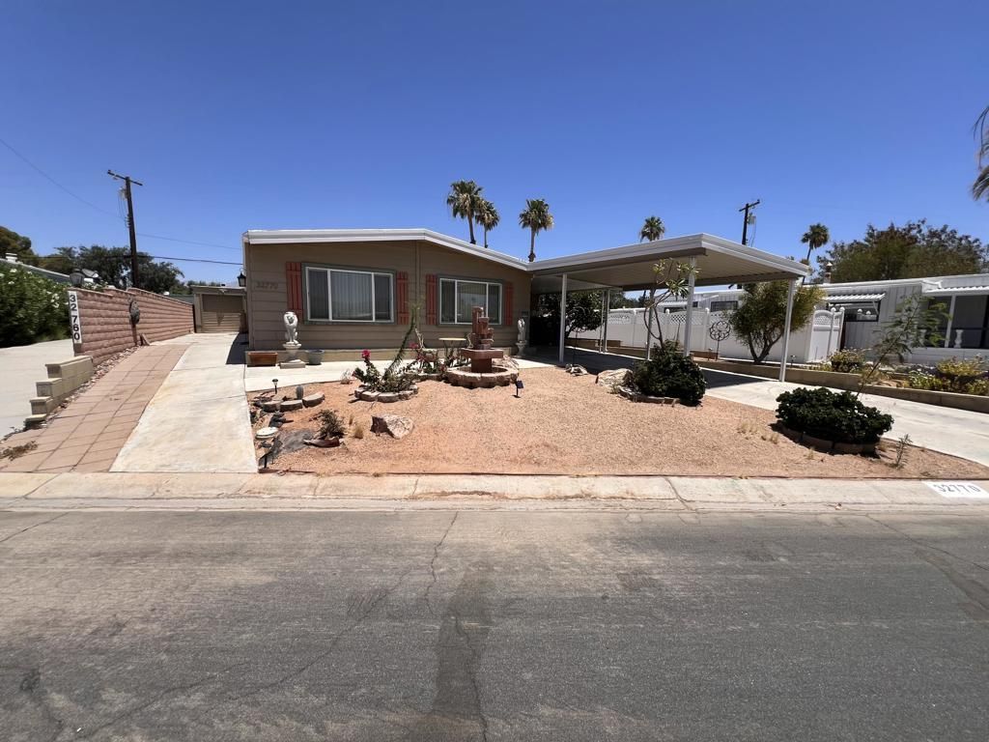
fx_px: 371
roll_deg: -1.4
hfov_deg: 106.2
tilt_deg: -6.3
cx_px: 494
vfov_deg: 89.9
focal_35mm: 13
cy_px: 371
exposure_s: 1/2222
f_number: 1.8
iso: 32
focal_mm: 1.57
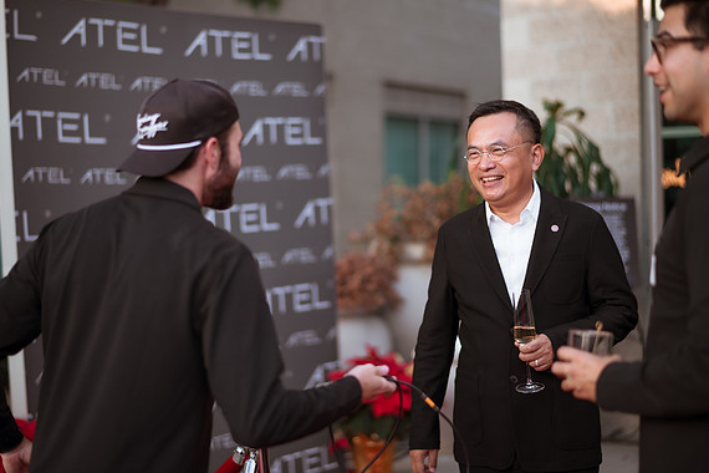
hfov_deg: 33.9
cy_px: 233
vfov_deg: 23.0
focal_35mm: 59
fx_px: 1162
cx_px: 352
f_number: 1.4
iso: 250
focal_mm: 58
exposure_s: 1/1000
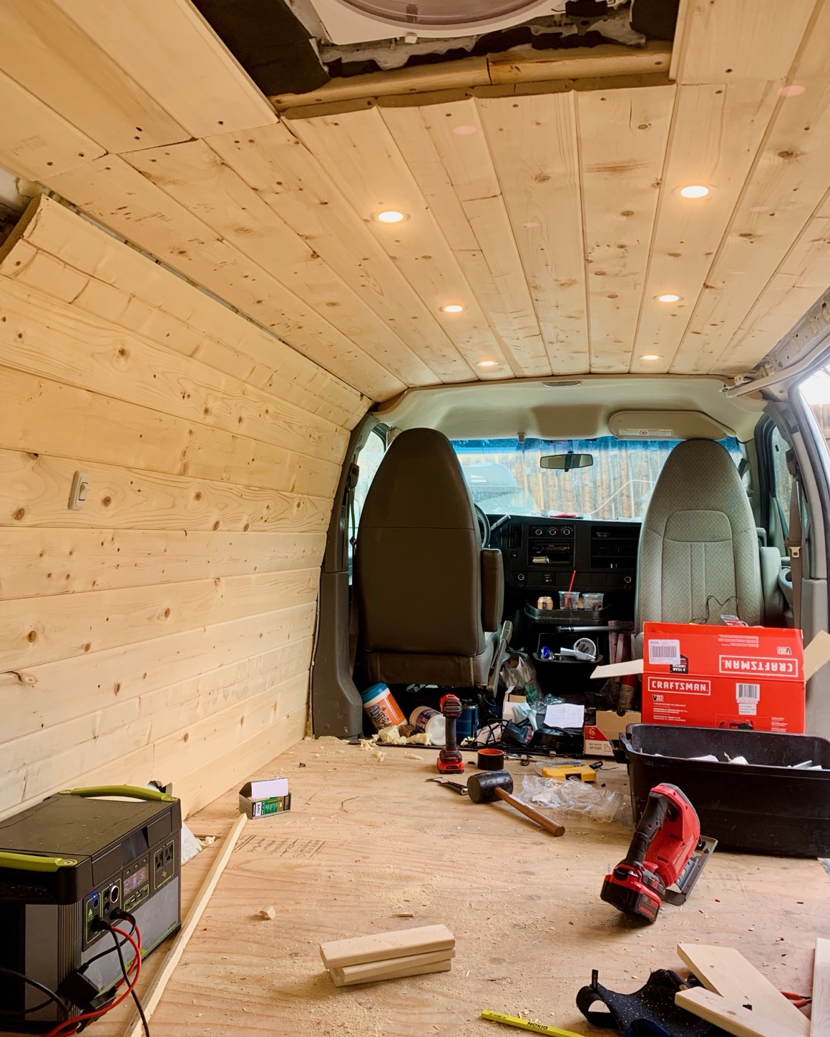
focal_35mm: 28
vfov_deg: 62.2
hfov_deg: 51.5
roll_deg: +2.6
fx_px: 860
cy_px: 535
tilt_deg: +0.6
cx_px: 413
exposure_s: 1/121
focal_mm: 4.25
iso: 64
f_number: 1.8
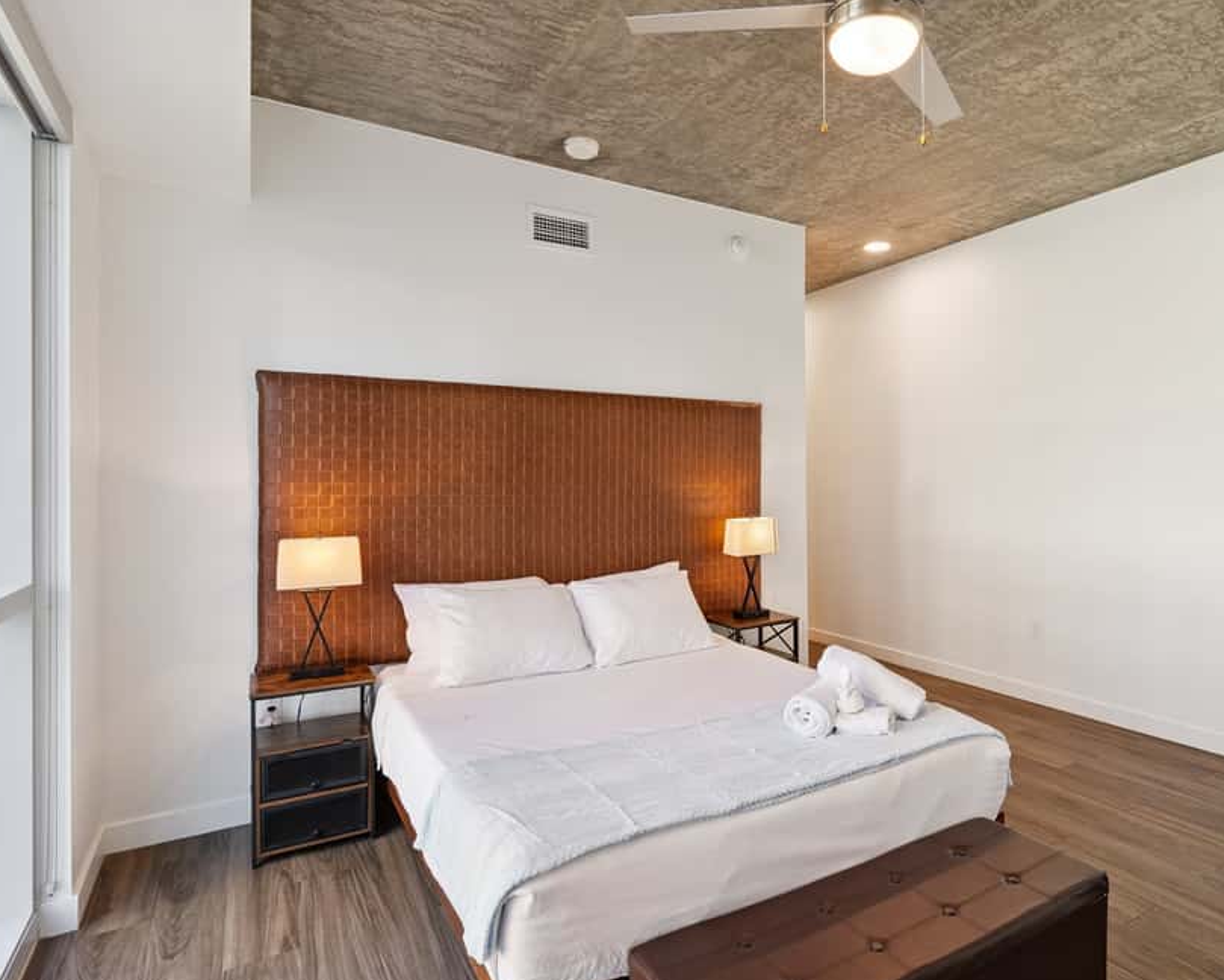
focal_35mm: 19
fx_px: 689
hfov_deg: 82.3
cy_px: 491
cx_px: 731
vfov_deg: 70.9
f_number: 8
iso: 400
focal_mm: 16
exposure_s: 1/20
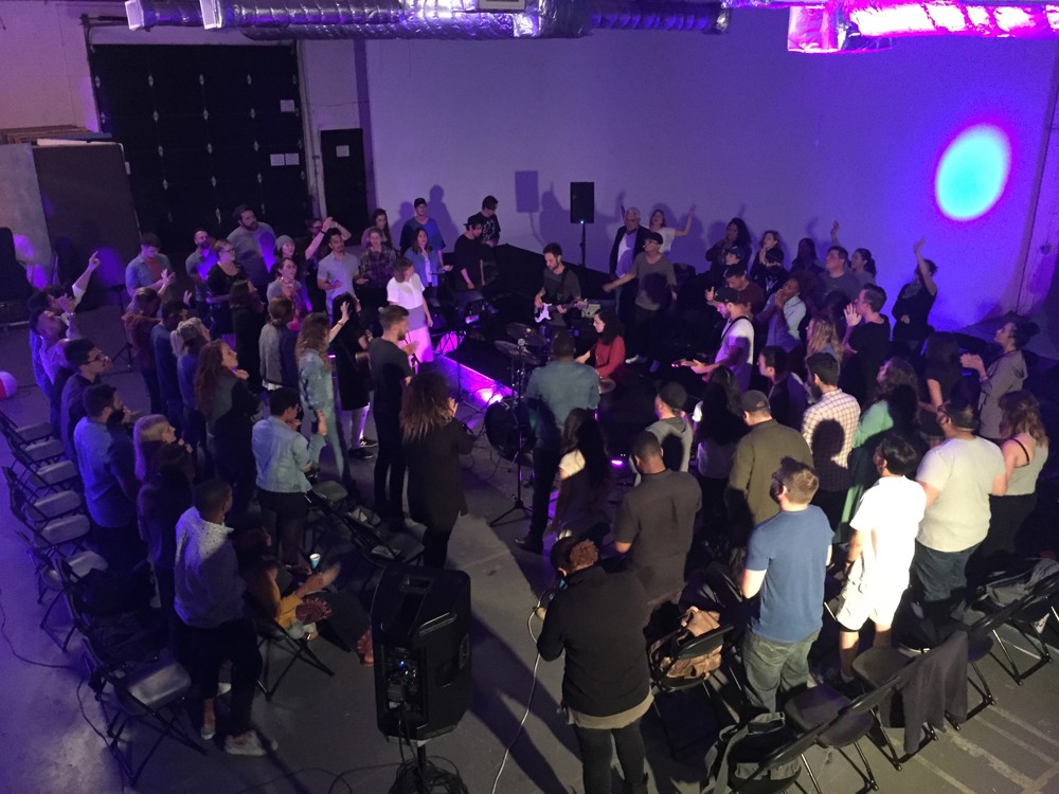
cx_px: 530
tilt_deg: -20.9
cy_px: 397
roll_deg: +1.1
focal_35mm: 29
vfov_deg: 48.2
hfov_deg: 61.7
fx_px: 887
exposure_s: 1/15
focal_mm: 4.15
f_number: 2.2
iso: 800
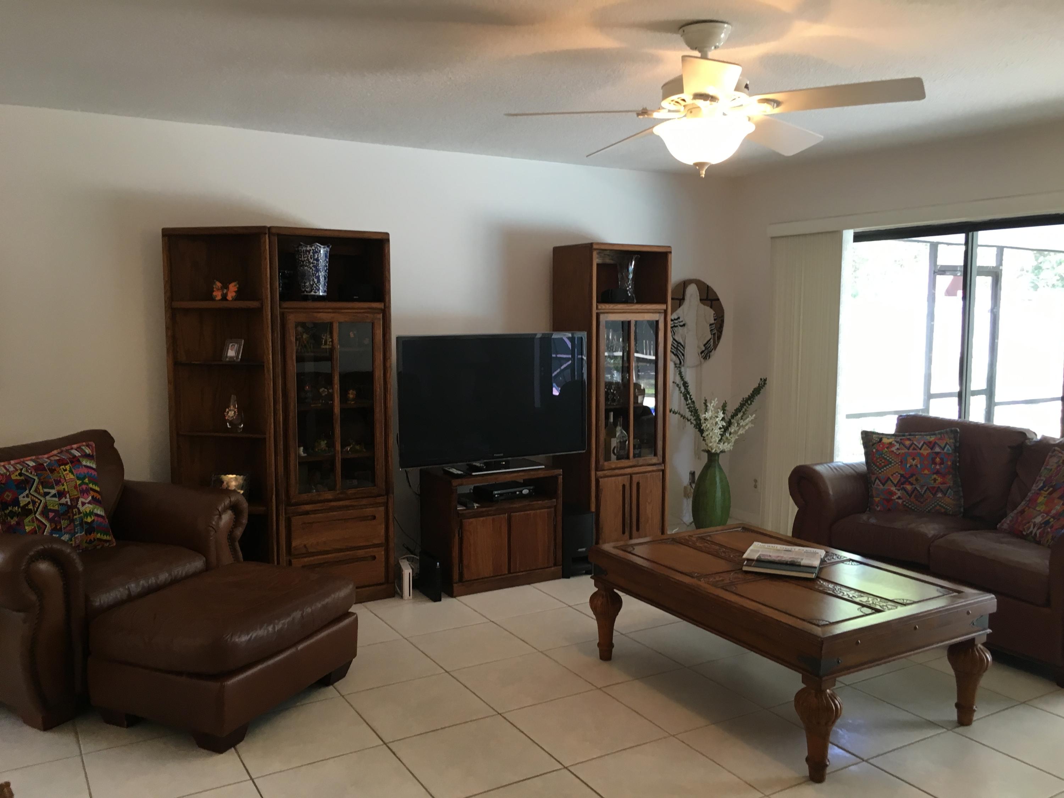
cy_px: 399
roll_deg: -0.1
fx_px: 891
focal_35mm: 29
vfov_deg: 48.2
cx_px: 532
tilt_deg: -4.4
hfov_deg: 61.7
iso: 64
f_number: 2.2
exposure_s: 1/30
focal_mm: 4.15
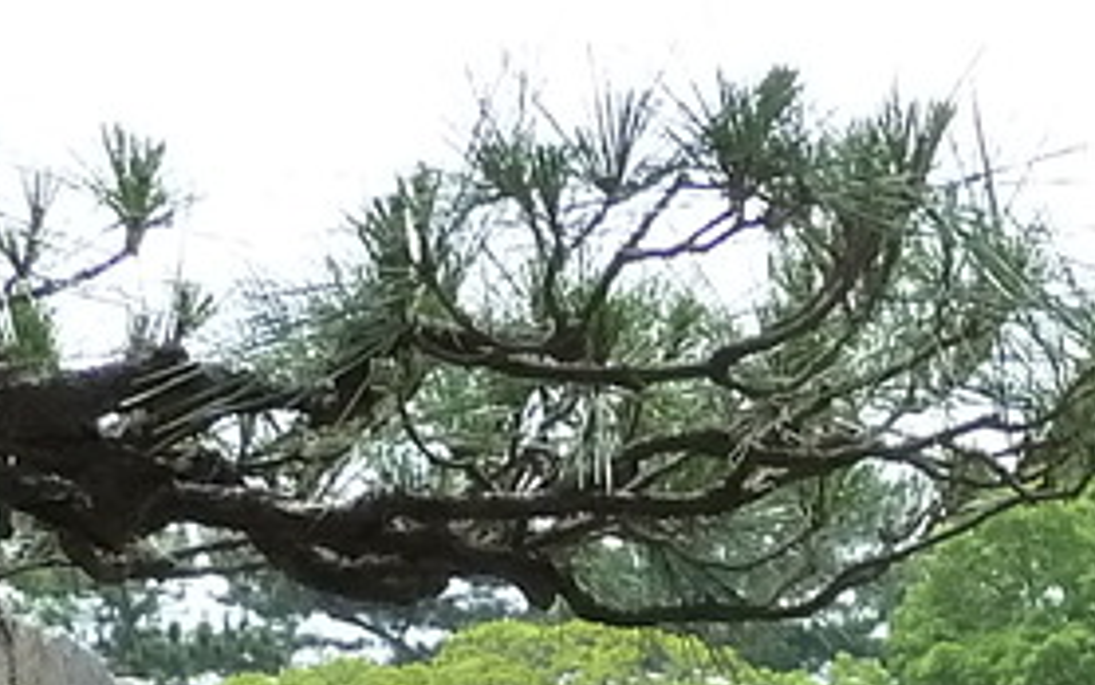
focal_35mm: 244
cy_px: 1772
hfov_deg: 8.4
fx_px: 7284
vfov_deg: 5.2
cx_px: 1611
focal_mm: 6.5
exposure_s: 1/250
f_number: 4
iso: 200
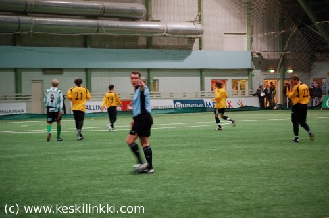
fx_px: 1164
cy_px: 109
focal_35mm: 128
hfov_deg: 16.1
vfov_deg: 10.7
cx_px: 164
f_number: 4.8
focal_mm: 85
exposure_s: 1/30
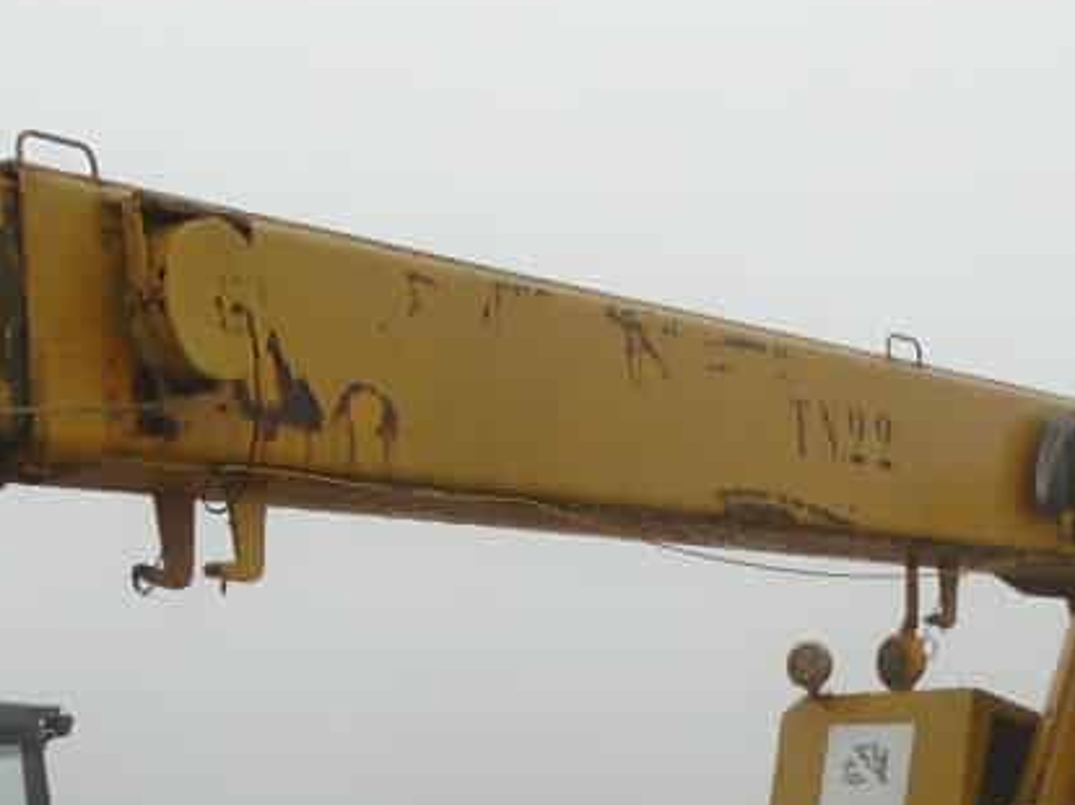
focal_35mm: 84
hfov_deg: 23.3
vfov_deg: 16.8
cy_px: 974
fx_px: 2607
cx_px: 548
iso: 100
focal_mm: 4.6
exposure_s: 1/100
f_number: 3.2
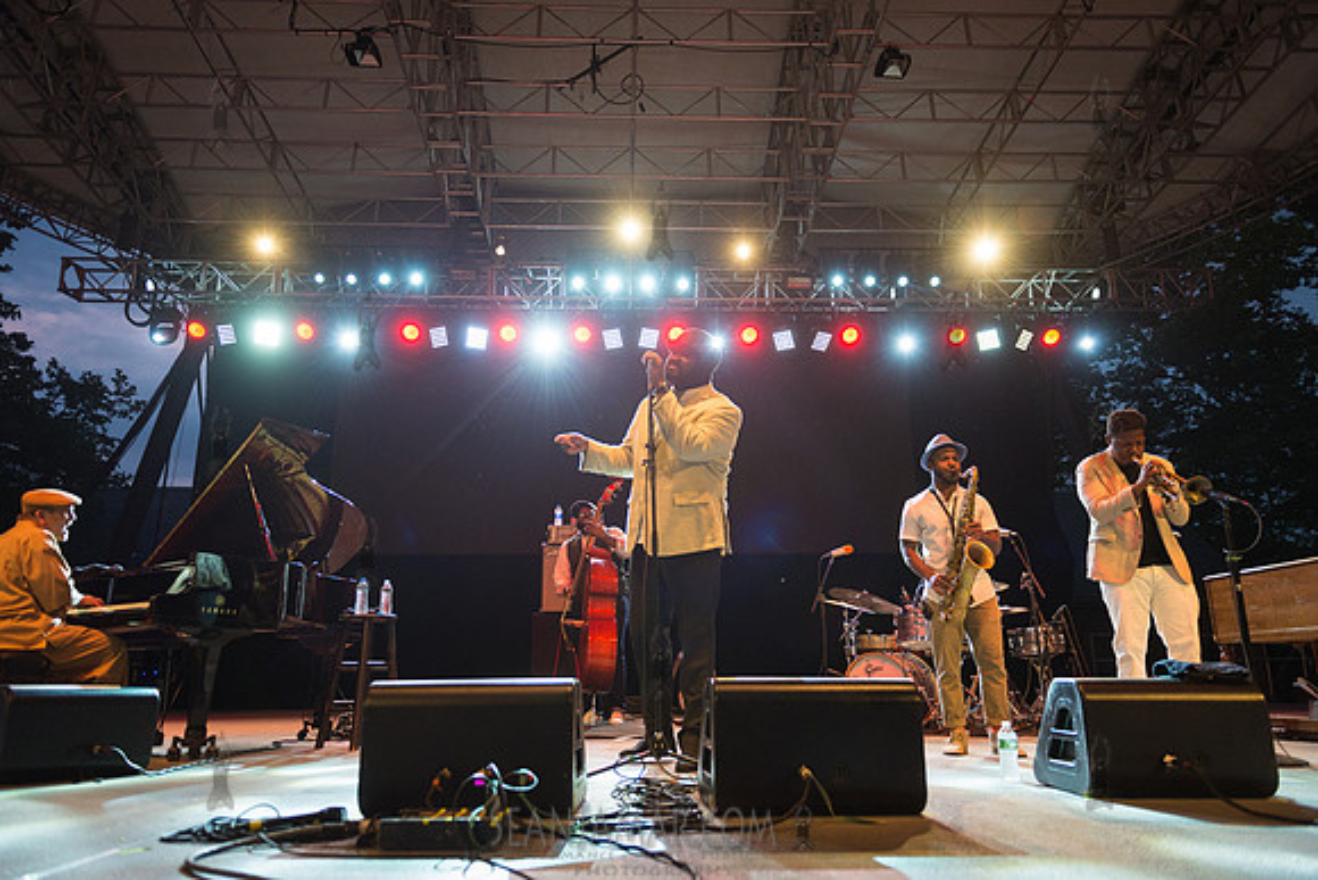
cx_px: 659
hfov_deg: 73.7
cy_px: 440
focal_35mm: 24
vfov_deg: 53.2
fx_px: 879
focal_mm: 24
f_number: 3.2
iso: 1600
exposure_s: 1/500
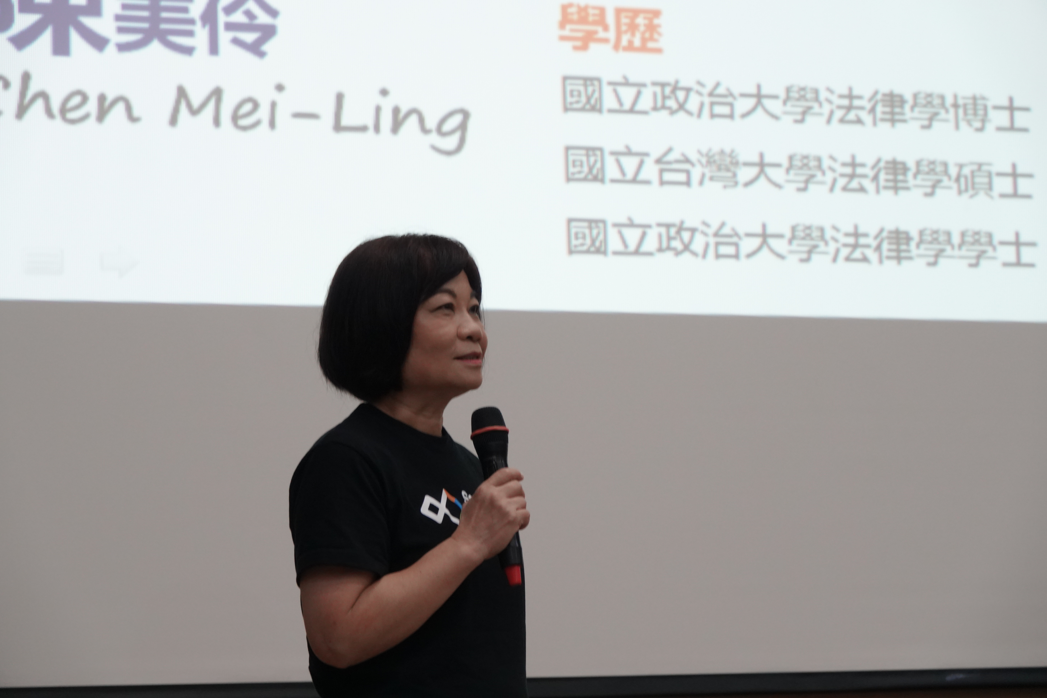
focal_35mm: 144
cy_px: 349
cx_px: 524
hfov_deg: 14.3
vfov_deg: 9.5
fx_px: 4188
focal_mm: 52.82
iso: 800
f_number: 4
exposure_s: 1/50
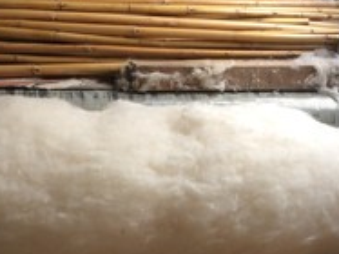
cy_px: 220
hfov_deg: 31.2
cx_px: 192
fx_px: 607
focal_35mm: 62
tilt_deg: -33.7
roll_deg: -5.9
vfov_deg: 23.1
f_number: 2.2
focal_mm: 4.15
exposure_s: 1/33
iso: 32
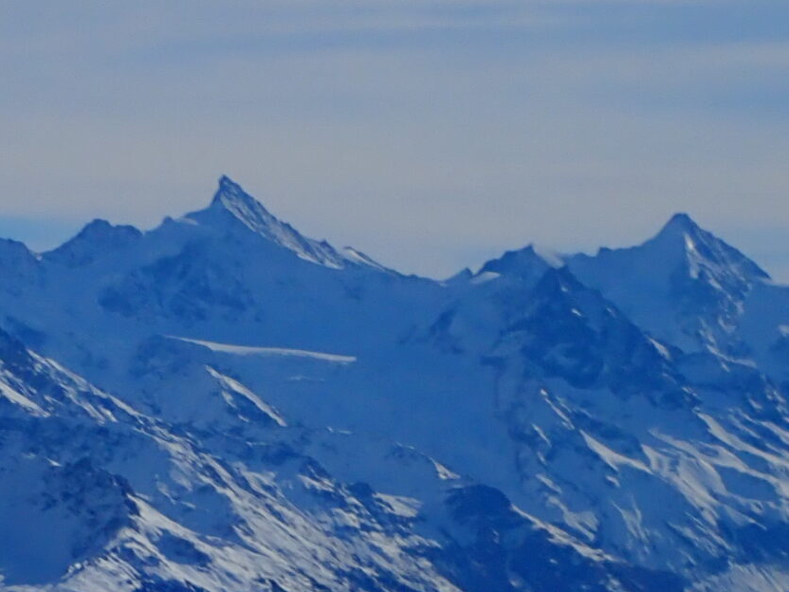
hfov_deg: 7.1
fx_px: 6382
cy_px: 692
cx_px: 166
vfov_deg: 5.3
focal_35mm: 280
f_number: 18
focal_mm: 16.48
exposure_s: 1/250
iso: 125
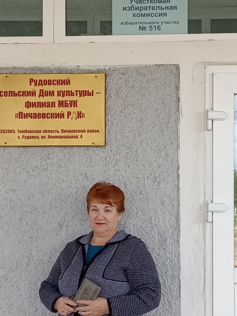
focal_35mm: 84
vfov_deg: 23.3
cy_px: 158
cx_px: 118
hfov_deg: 17.6
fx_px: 767
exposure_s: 1/100
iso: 118
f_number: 1.8
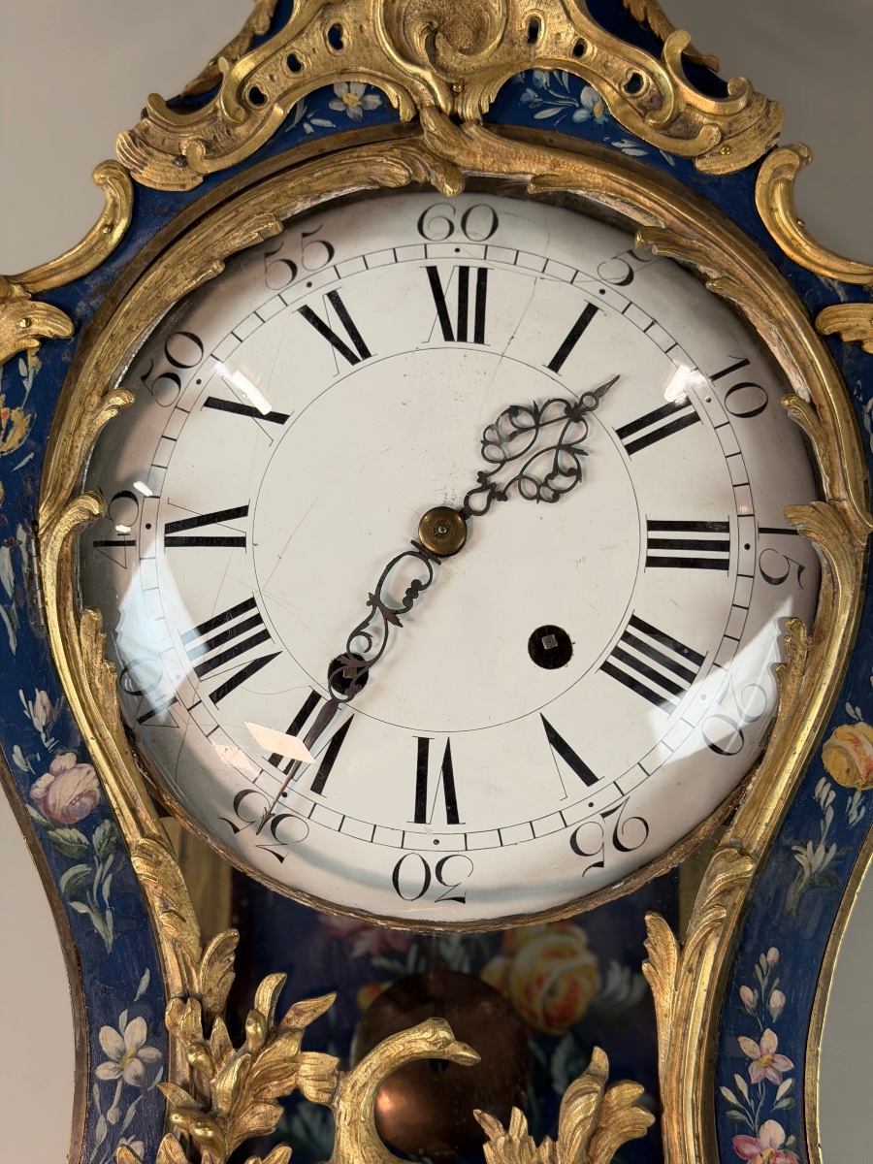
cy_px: 582
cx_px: 436
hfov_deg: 30.3
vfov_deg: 39.7
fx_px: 1614
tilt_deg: +8.8
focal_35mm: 48
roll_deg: -2.4
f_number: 1.78
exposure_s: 1/100
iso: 125
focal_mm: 6.76
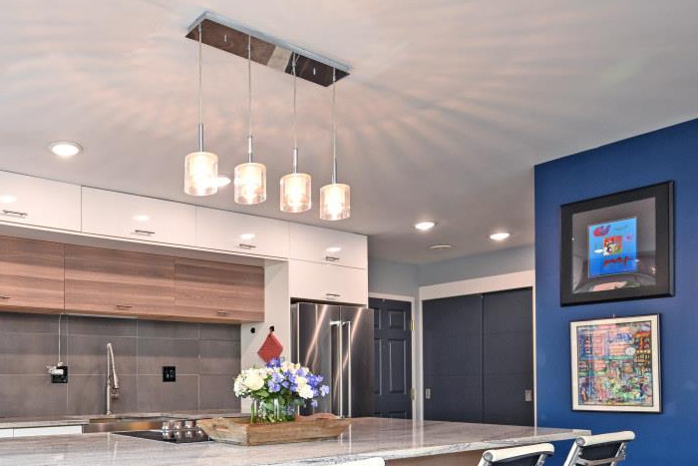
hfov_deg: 57.8
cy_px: 382
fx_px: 582
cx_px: 153
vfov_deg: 41.5
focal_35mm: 30
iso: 320
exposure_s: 1/60
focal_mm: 14
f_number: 4
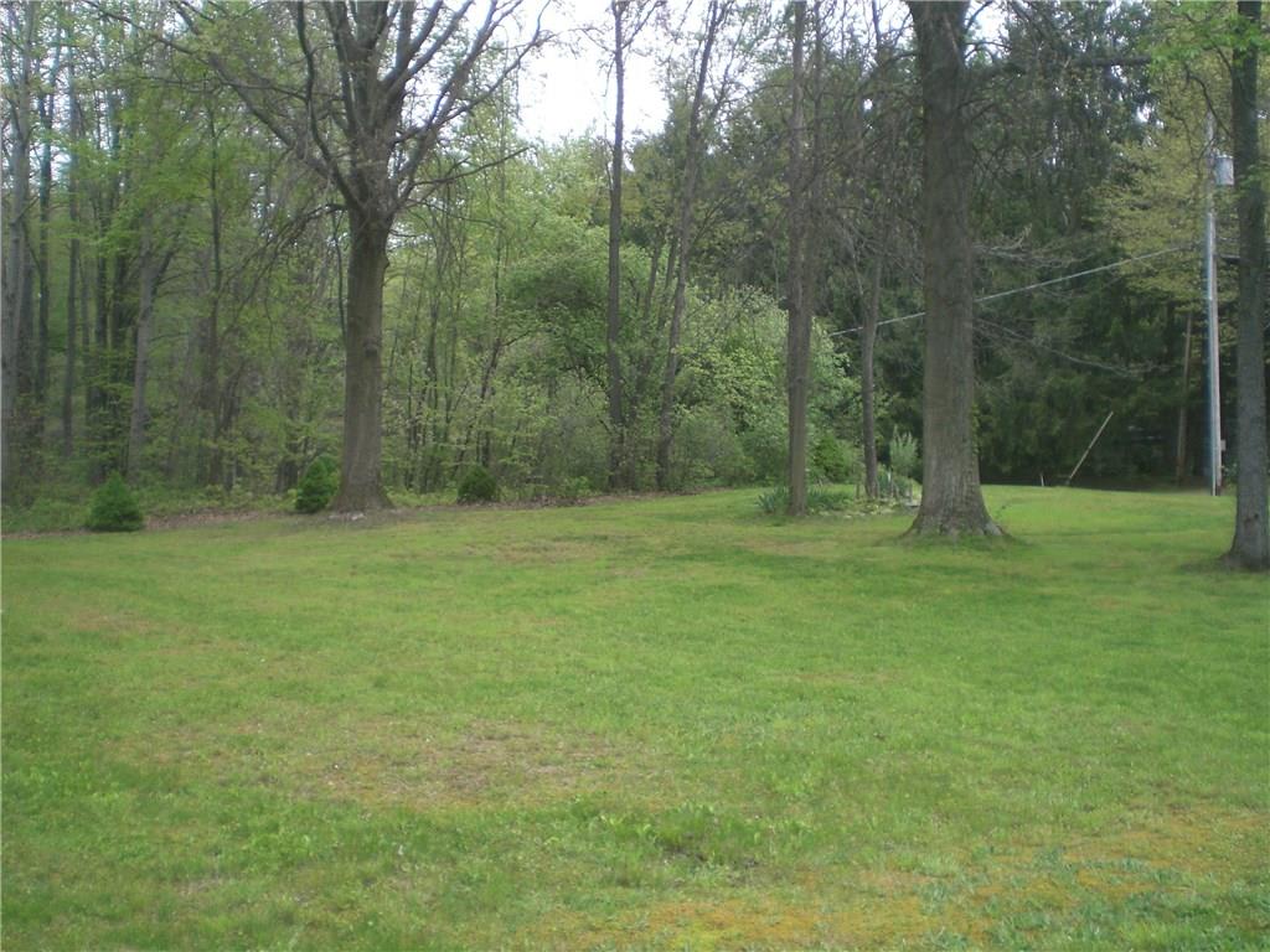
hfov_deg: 49.0
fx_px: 1394
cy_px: 476
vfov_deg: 37.7
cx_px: 635
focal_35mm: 38
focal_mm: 6.3
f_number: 3.1
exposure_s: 1/100
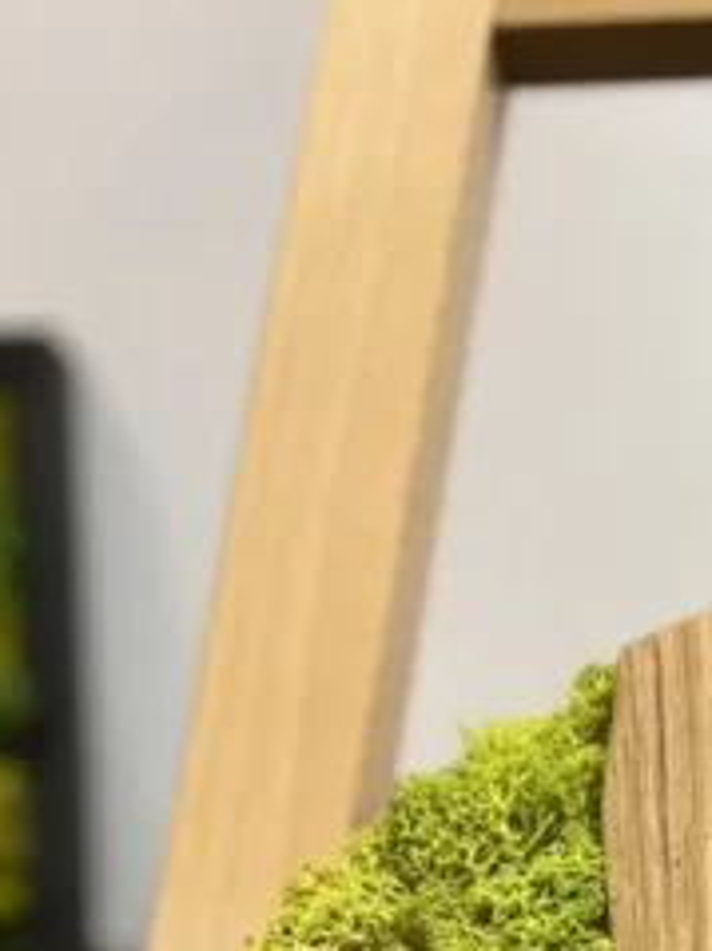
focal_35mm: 87
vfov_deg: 19.6
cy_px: 1428
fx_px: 2388
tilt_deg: -6.9
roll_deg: +1.6
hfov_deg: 15.2
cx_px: 1173
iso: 64
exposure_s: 1/50
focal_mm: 5.7
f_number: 1.5
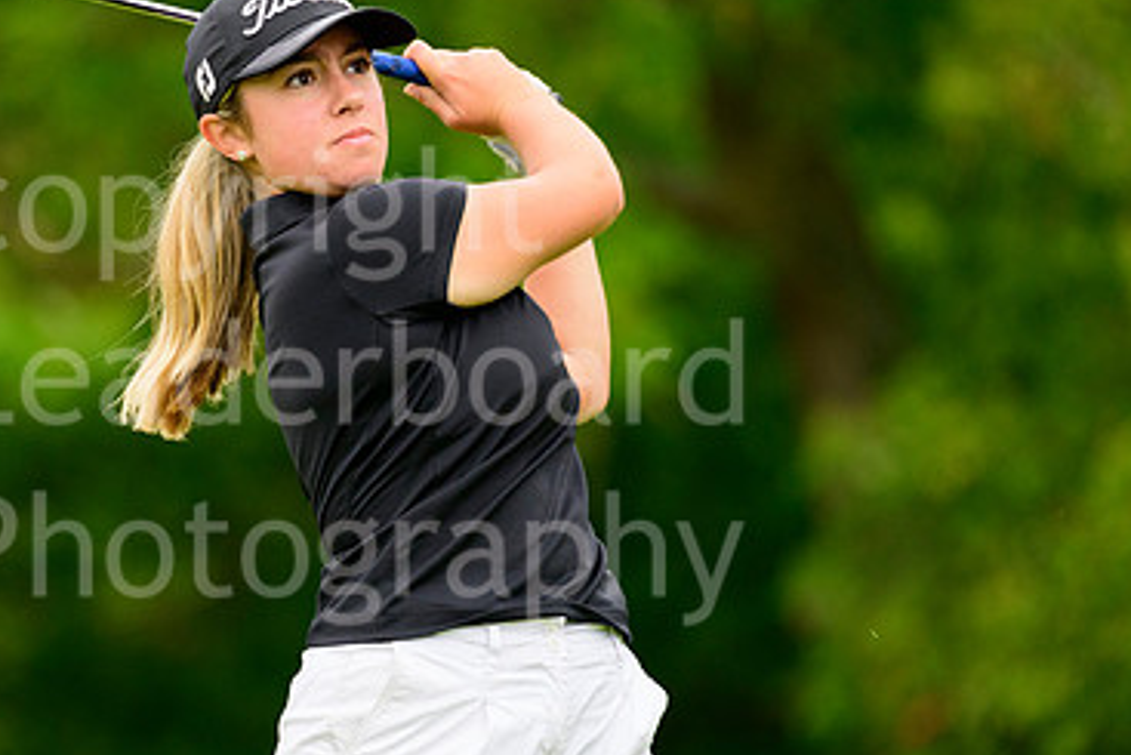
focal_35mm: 601
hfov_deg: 3.4
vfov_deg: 2.3
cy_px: 402
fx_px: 18888
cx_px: 351
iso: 1600
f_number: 5.6
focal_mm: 380
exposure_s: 1/1600
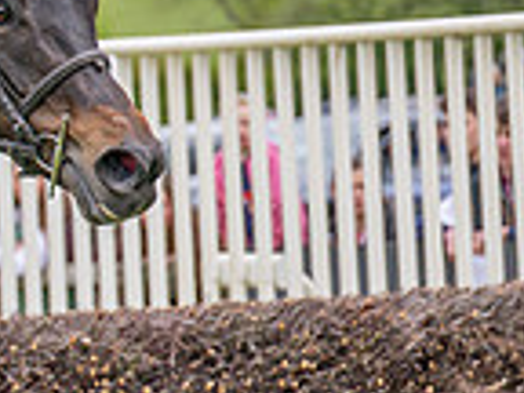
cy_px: 241
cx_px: -429
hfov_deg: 5.3
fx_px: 5540
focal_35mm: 366
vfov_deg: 4.1
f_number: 2.8
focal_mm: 70
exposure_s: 1/1600
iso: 200
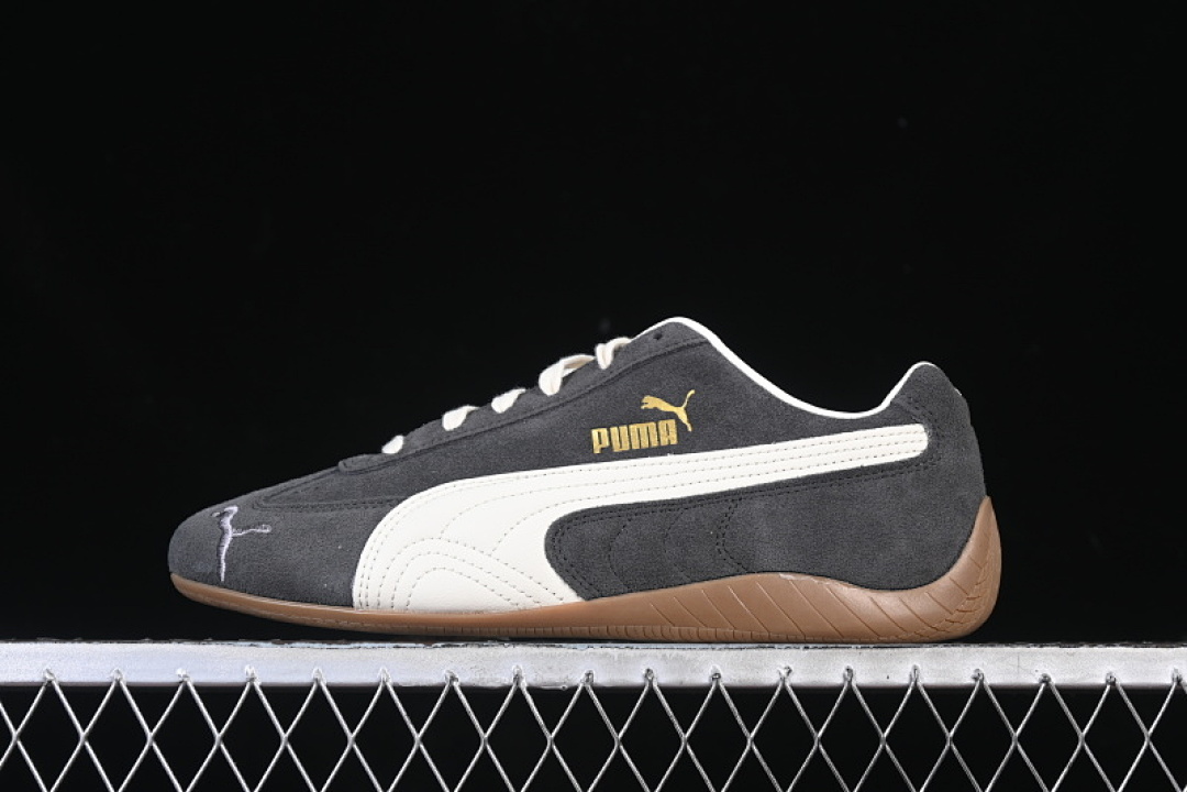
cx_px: 594
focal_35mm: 75
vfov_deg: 18.2
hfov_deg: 27.0
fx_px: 2473
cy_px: 396
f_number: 6.3
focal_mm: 50
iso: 160
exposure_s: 1/60
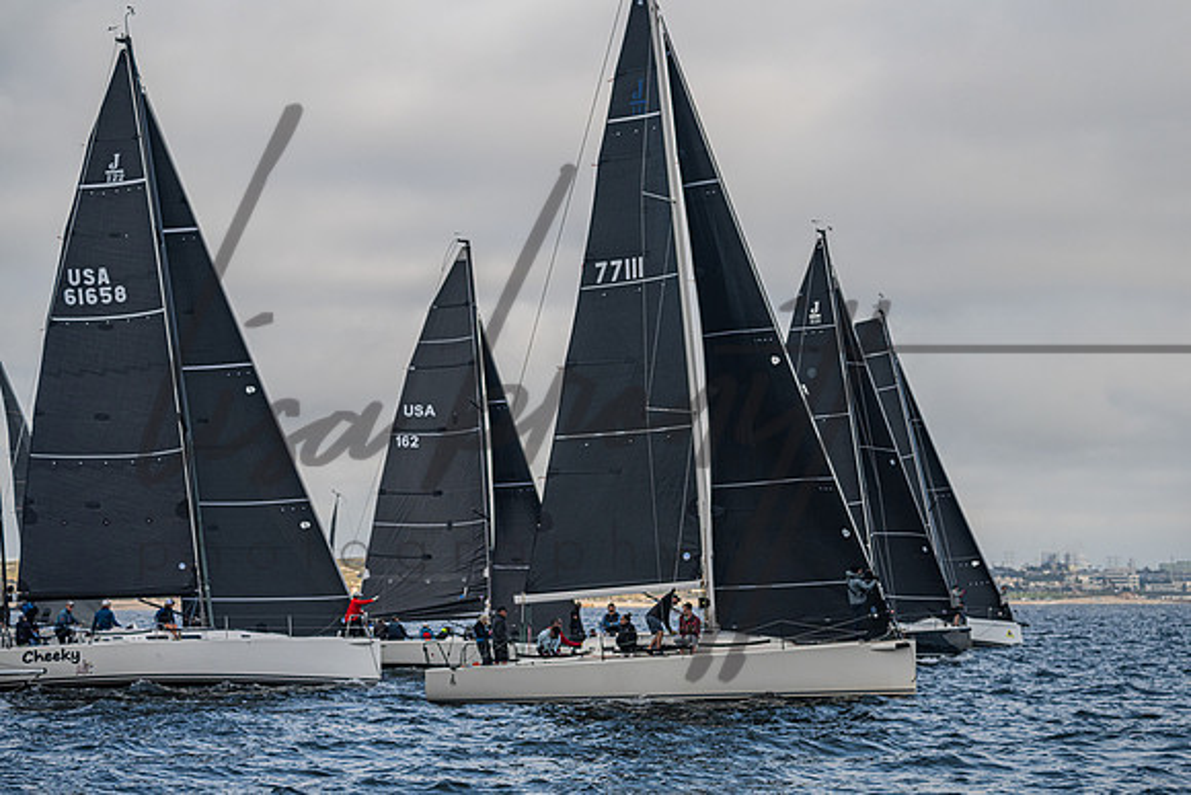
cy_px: 406
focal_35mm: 113
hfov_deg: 18.1
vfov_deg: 12.1
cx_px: 673
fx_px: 3742
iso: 400
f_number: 5.6
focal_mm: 100
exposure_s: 1/2000
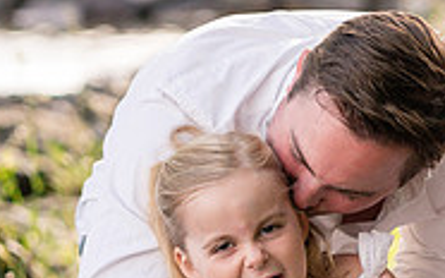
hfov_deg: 7.4
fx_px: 3418
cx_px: 540
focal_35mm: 282
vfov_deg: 4.6
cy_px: 229
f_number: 3.2
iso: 800
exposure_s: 1/1600
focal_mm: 85
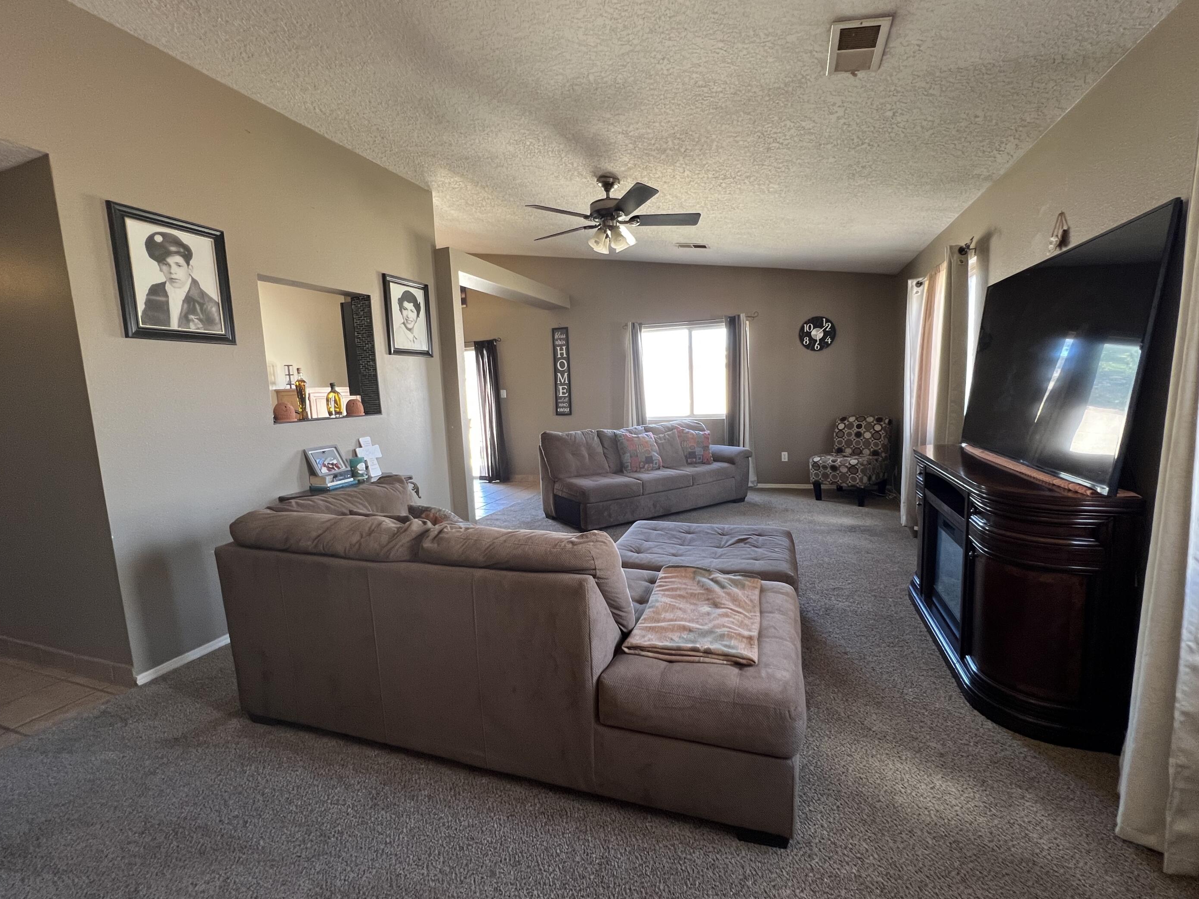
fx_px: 485
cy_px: 449
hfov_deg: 102.1
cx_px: 598
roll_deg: +2.6
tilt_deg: -6.9
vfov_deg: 85.7
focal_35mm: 14
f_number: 1.8
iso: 200
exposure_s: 1/60
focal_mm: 1.57
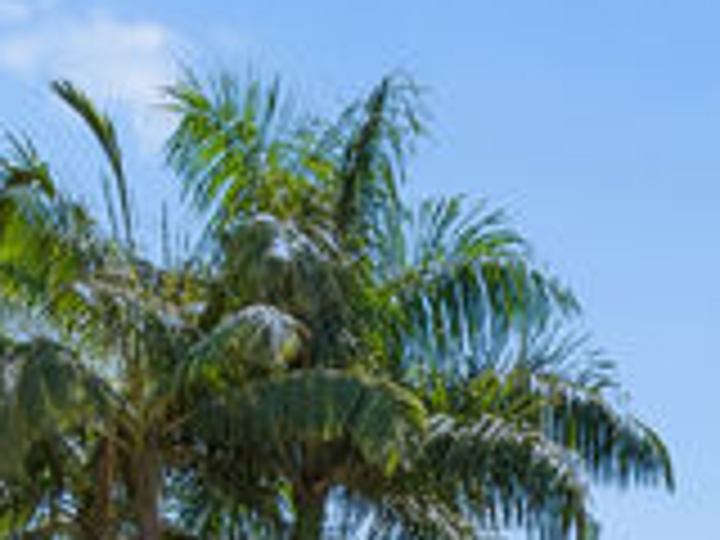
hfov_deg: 16.8
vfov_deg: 11.4
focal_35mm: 108
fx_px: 2246
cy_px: 1289
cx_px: 1012
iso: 400
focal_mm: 18
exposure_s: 1/320
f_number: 11
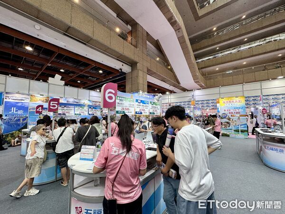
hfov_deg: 102.1
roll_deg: +0.3
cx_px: 142
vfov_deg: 85.7
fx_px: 115
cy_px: 107
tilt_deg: +5.1
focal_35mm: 14
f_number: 2.2
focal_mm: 2.22
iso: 100
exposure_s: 1/120
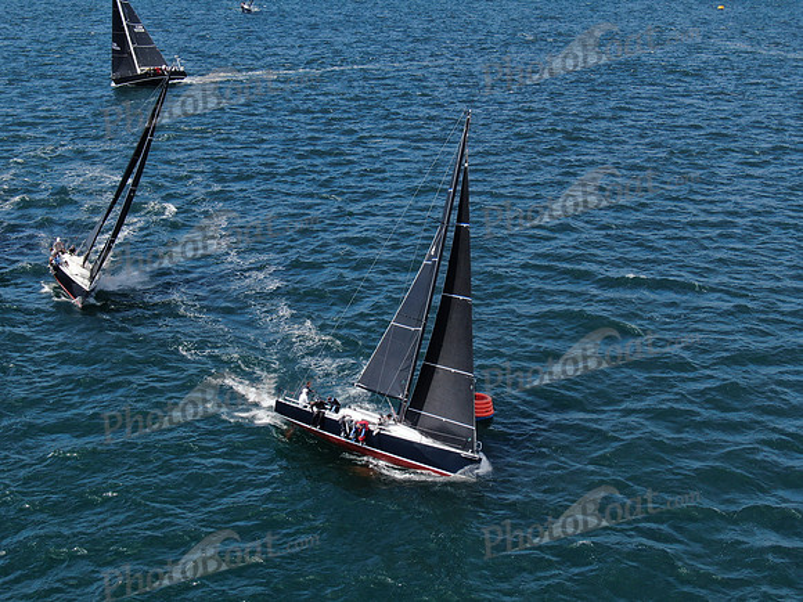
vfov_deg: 30.3
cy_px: 301
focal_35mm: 48
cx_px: 402
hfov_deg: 39.7
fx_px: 1113
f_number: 3.8
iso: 100
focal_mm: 8.6
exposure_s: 1/640
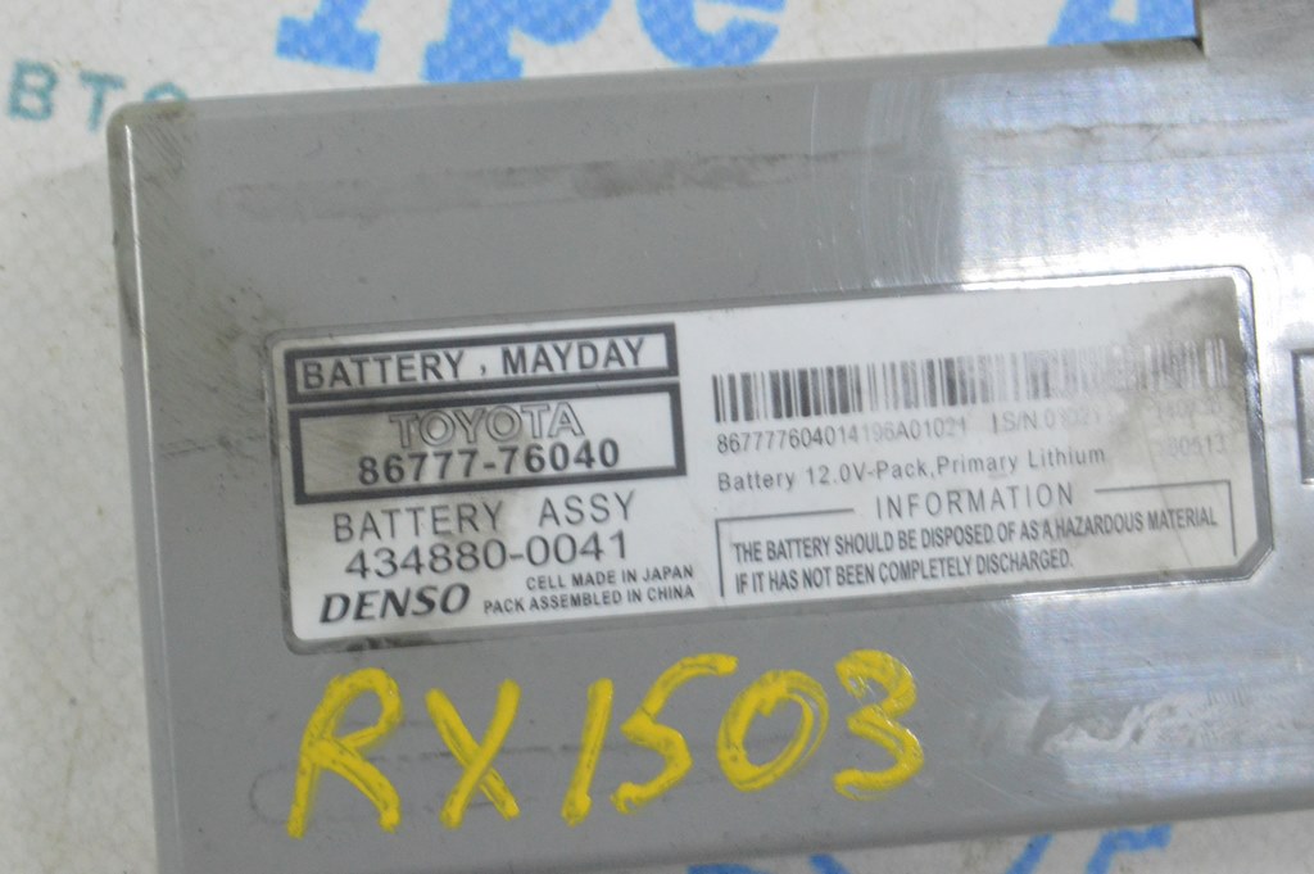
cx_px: 657
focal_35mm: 82
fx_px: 3009
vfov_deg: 16.5
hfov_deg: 24.6
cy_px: 437
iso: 6400
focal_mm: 55
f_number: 20
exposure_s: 1/15
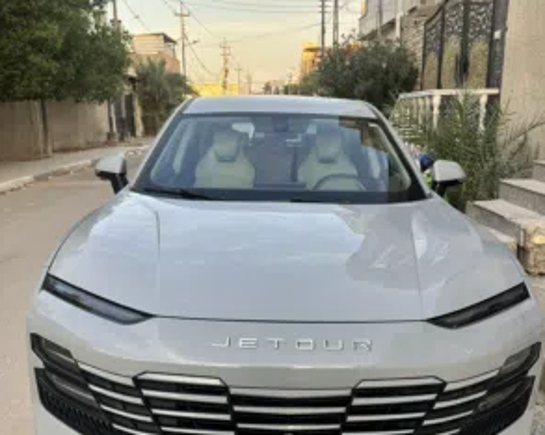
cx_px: 275
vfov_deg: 45.6
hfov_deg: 55.7
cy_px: 251
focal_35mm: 32
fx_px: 516
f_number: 1.78
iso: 80
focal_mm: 6.86
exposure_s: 1/513
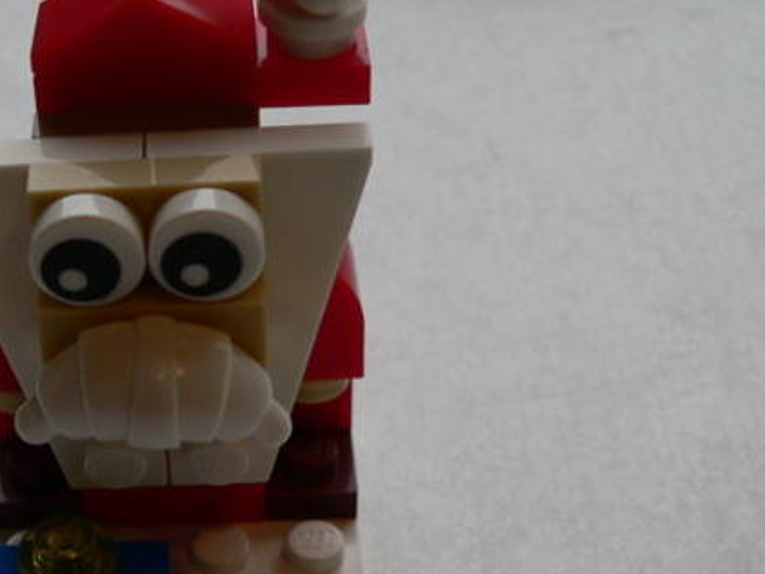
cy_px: 442
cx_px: 136
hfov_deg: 24.9
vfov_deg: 19.0
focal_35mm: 77
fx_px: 1702
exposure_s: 1/60
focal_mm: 6
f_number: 2.8
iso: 80
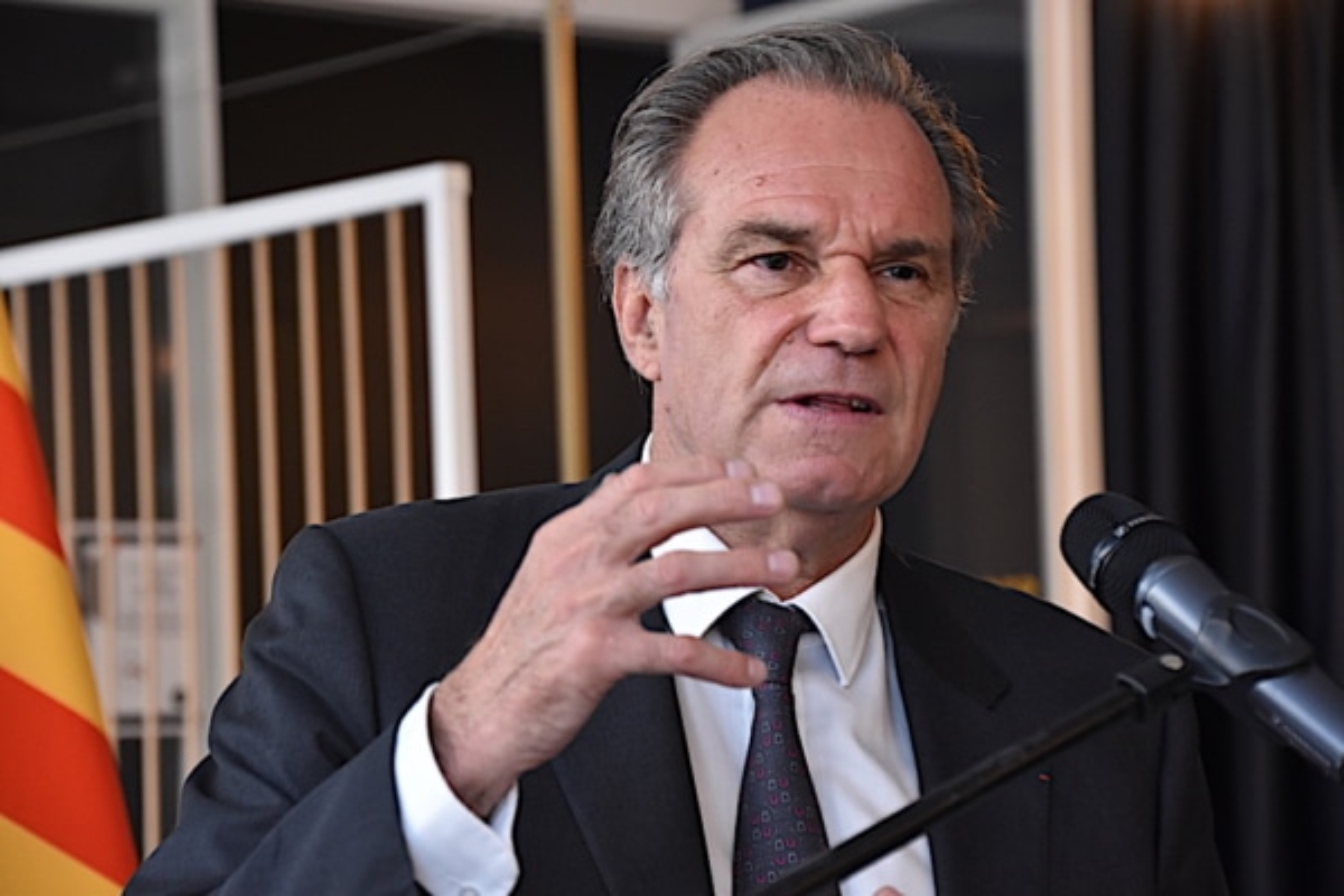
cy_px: 448
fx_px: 5040
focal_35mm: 135
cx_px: 672
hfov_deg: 15.2
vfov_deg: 10.2
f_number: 5.3
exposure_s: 1/125
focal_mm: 90
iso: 1600
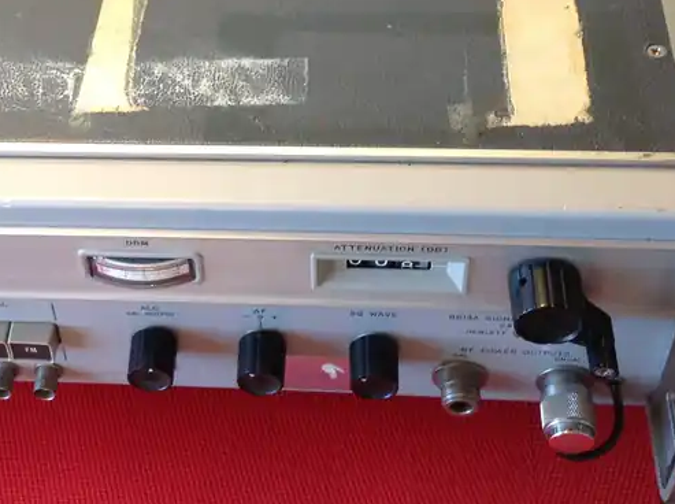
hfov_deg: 27.2
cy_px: 112
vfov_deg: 20.5
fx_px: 1382
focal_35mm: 71
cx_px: 194
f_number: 2.4
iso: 100
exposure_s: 1/15
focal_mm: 4.28
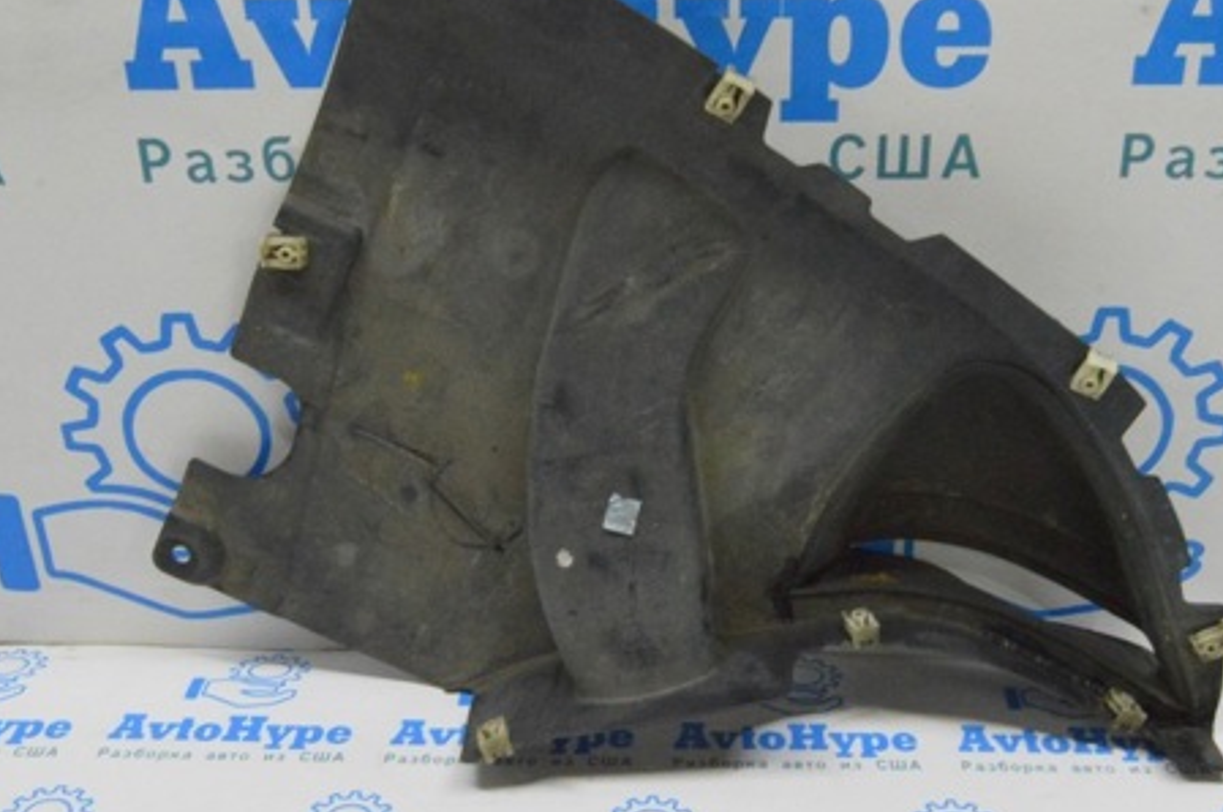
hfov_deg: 41.9
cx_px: 686
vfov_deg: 28.5
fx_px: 1594
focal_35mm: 47
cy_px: 361
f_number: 20
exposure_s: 1/20
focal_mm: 22
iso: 6400
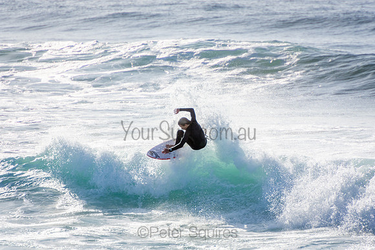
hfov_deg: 3.4
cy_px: 125
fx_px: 6251
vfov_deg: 2.3
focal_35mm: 600
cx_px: 188
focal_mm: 400
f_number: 5.6
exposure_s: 1/2000
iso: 160
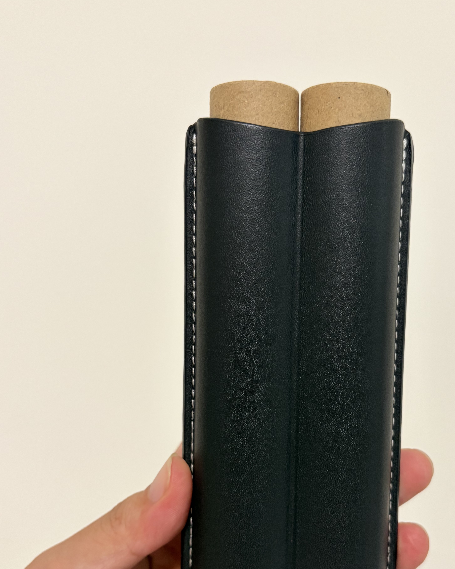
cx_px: 271
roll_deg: -0.6
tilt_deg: -10.8
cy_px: 359
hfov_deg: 37.2
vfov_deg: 45.4
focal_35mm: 40
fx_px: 673
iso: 125
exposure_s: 1/50
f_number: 1.6
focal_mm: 5.96
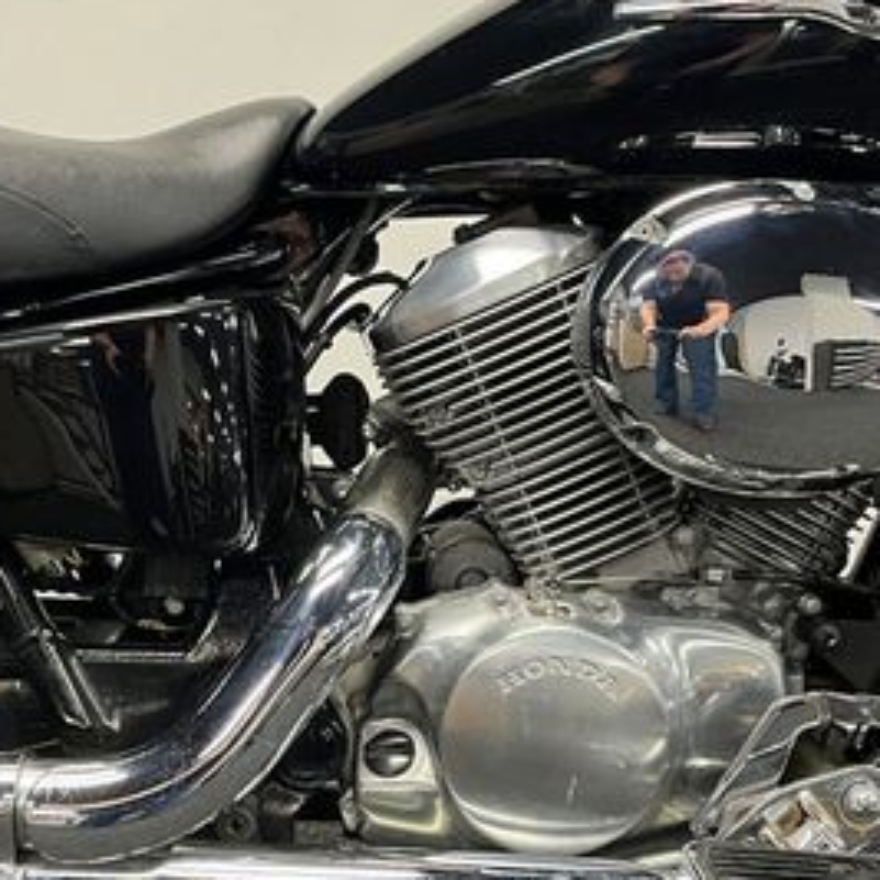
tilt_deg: -10.5
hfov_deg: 31.1
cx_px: 432
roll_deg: -2.2
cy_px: 452
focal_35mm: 55
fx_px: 1582
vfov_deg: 31.1
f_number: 1.6
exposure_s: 1/50
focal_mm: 5.1
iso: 250
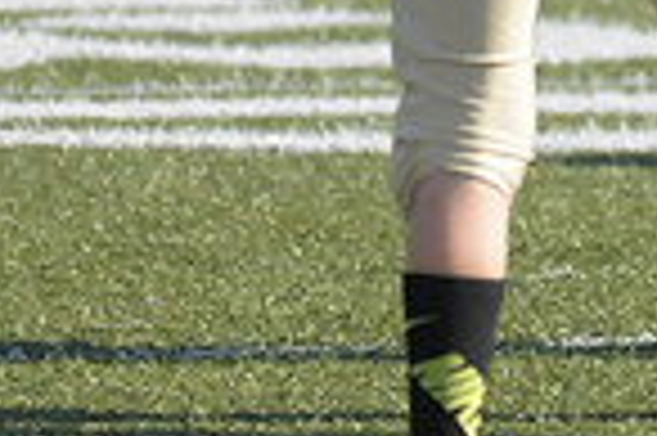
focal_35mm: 1249
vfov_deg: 1.1
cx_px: 1256
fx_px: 22768
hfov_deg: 1.7
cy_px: -173
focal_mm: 210
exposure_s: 1/6400
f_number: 4
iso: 1600
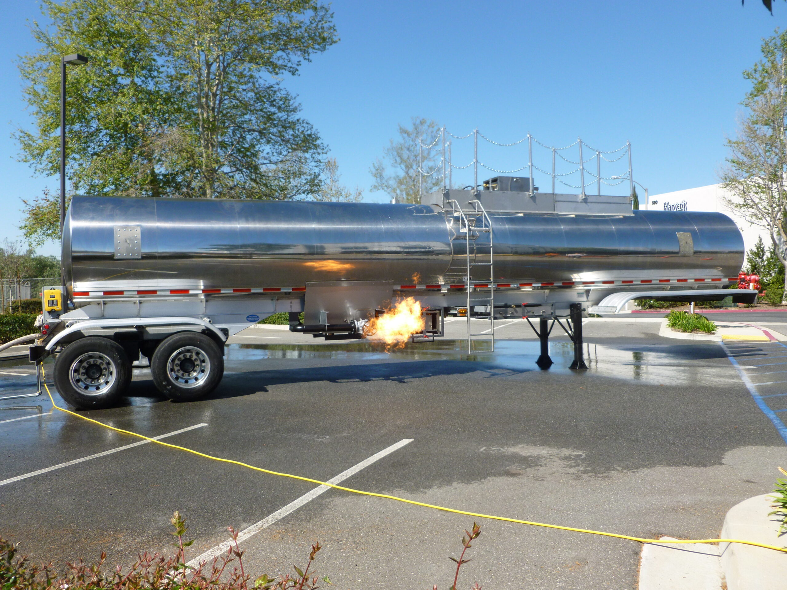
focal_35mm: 28
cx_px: 394
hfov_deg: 63.4
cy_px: 295
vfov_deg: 49.7
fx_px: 637
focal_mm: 5
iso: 100
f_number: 3.3
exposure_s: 1/800
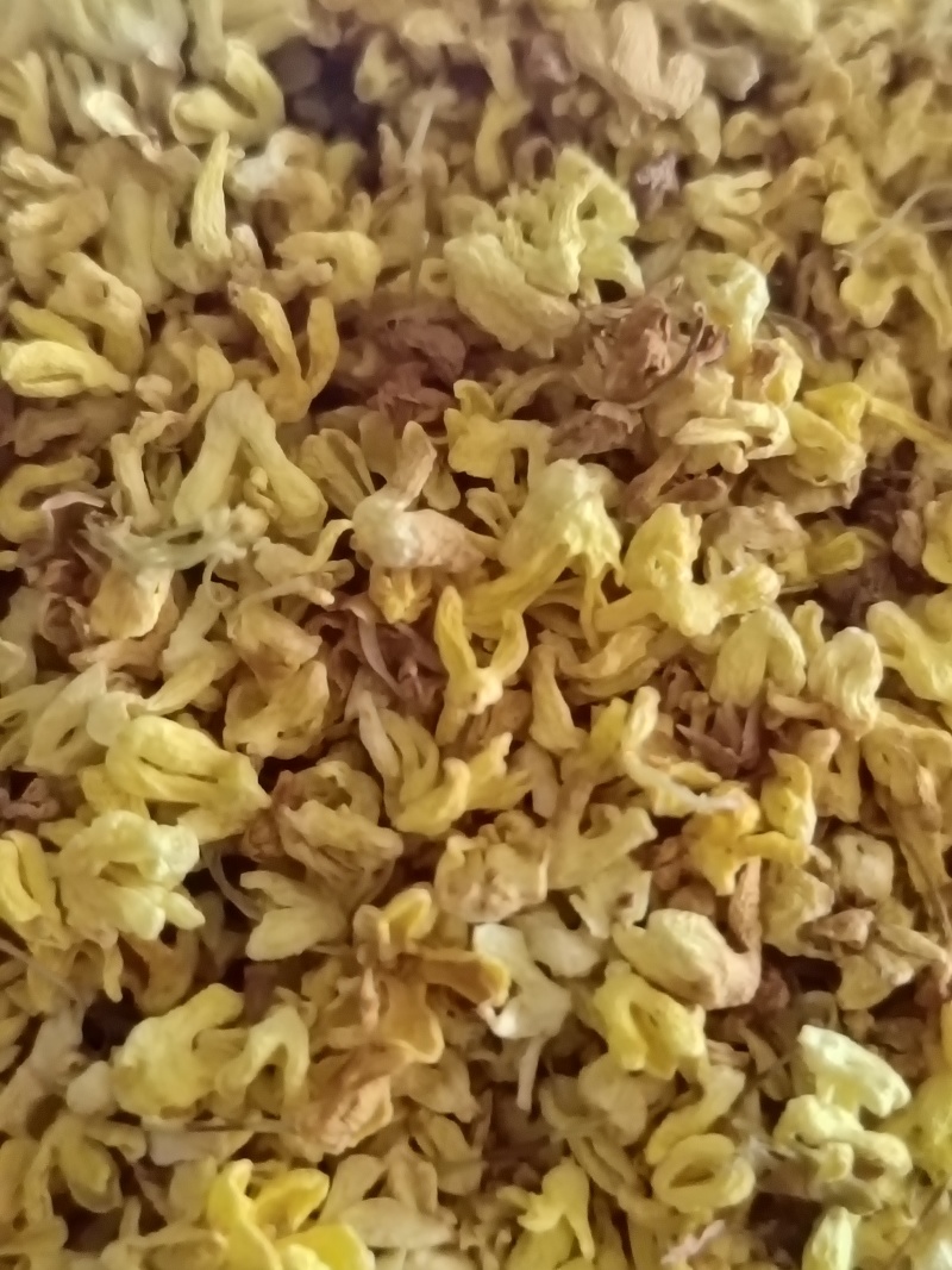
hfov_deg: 27.5
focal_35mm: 53
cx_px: 476
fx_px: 1944
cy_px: 635
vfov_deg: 36.2
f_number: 1.8
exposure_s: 1/120
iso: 3555
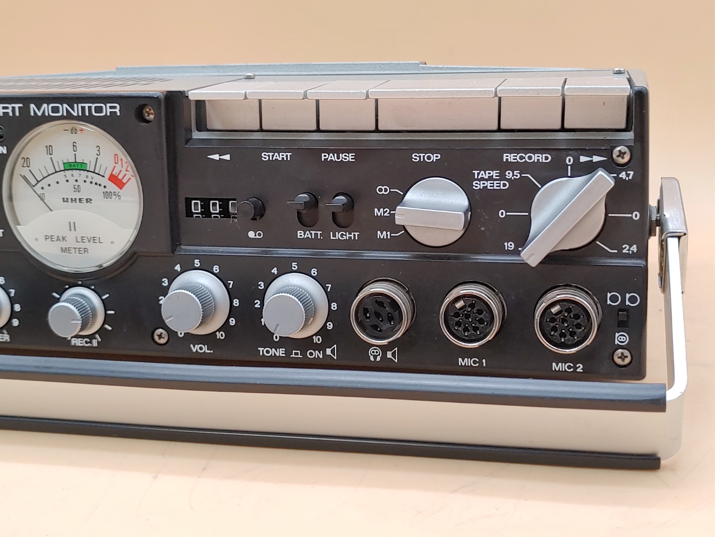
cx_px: 358
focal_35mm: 44
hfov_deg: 42.9
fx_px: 909
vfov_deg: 32.9
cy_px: 268
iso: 50
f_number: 1.8
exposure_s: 1/64
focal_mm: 4.36
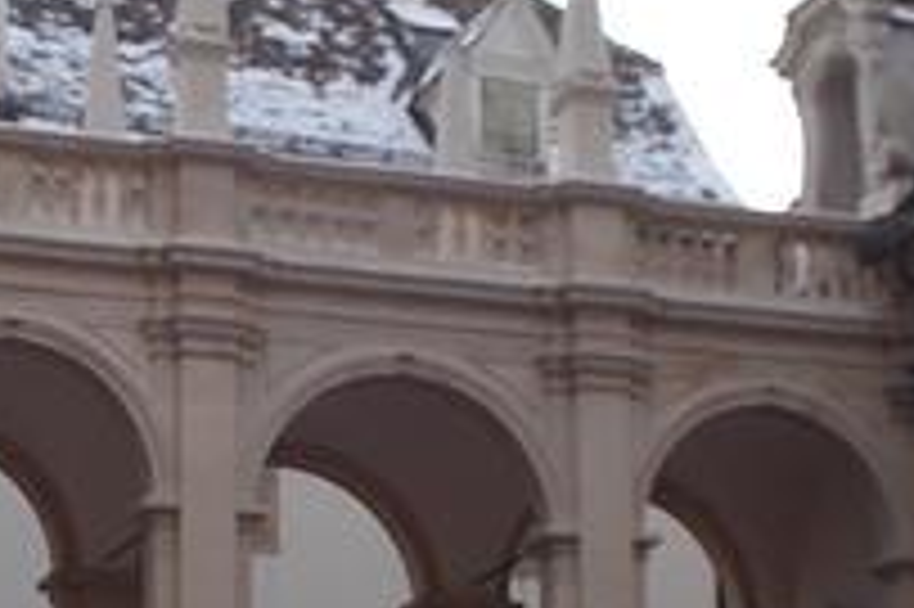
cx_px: 162
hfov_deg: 17.1
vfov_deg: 11.4
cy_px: 640
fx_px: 3019
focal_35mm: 119
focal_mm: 4.1
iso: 80
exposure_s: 1/125
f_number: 3.3
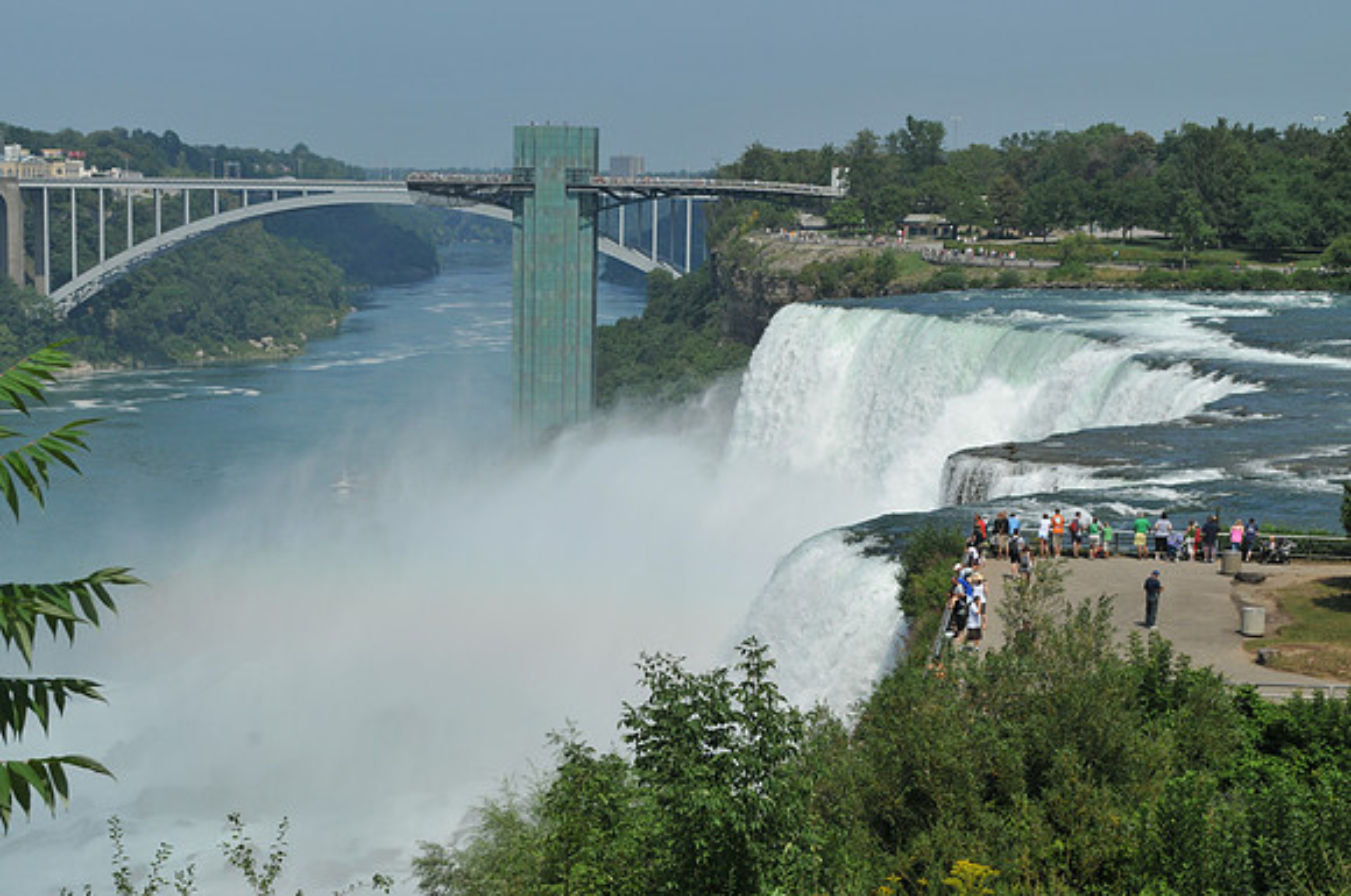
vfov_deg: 22.6
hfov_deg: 33.4
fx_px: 2249
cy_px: 448
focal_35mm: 60
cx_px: 676
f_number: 9
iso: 200
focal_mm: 40
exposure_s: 1/320
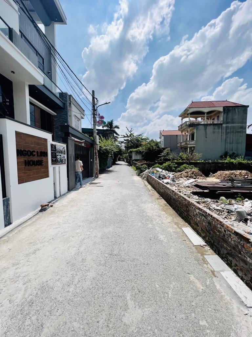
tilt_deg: -3.4
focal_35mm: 13
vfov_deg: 106.2
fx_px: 126
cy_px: 168
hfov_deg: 89.9
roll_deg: +1.1
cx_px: 126
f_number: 1.8
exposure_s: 1/3922
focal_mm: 1.57
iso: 40
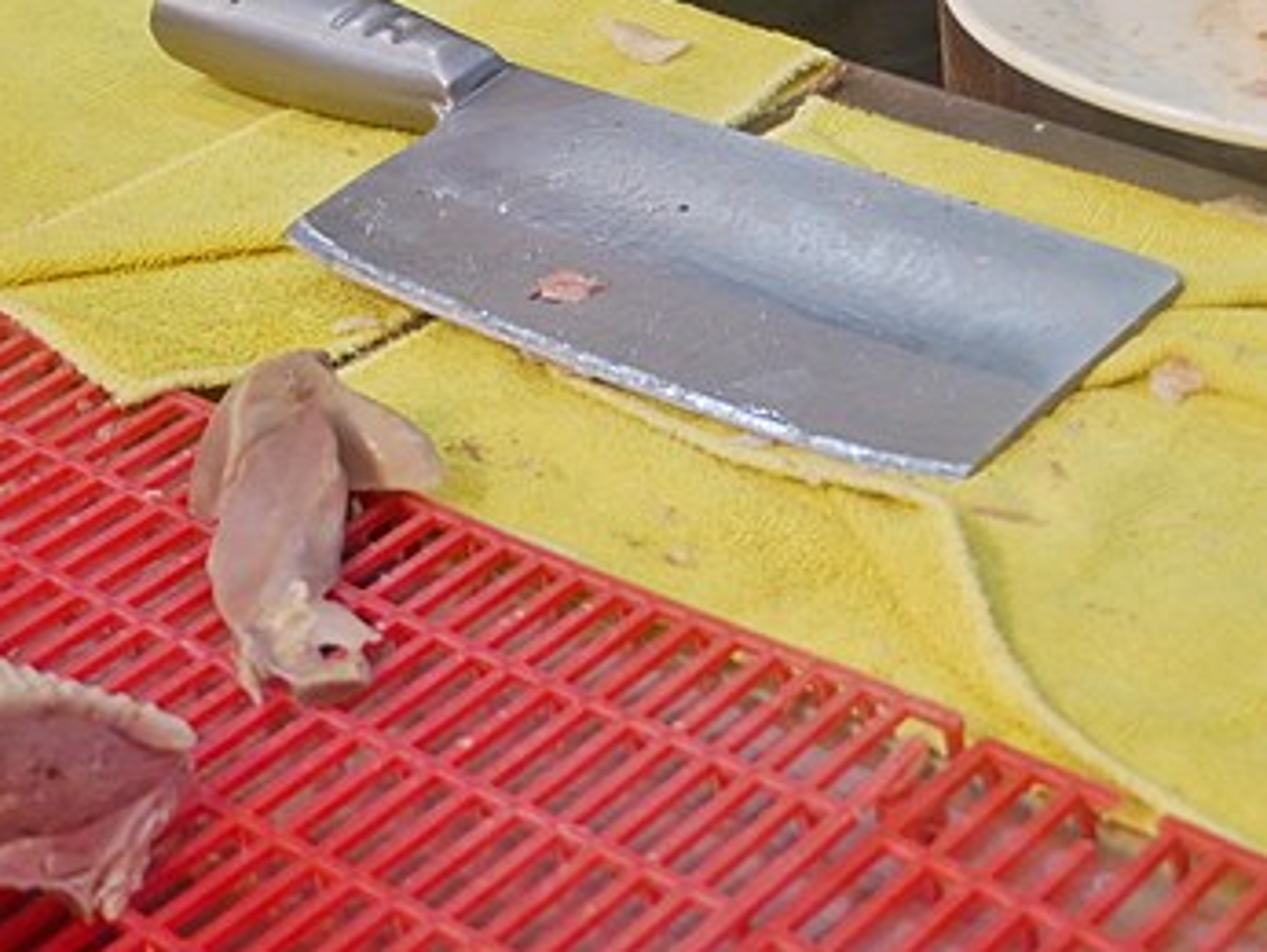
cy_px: -276
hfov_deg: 23.1
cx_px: 1271
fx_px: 2967
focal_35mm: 81
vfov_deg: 17.2
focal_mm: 14
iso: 200
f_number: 2.5
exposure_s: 1/100
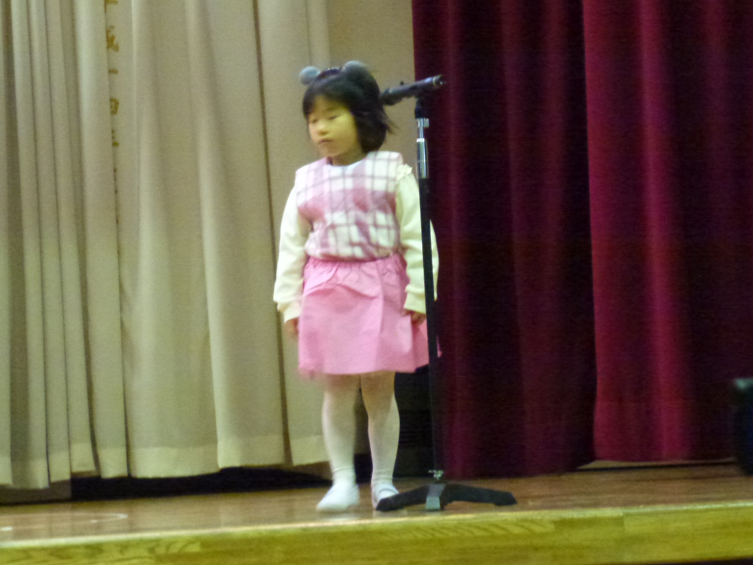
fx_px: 2893
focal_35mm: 133
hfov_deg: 14.8
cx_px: 375
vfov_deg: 11.1
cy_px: 260
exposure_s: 1/20
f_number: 5.1
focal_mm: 21.7
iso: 1600
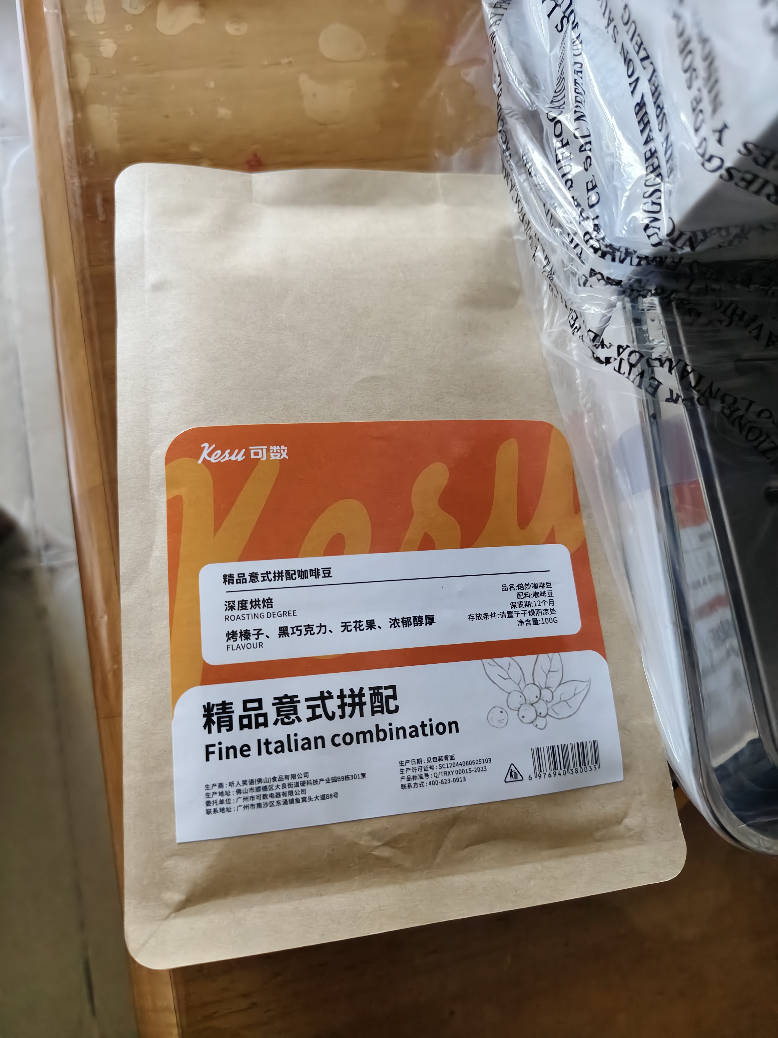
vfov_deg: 73.9
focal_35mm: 23
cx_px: 389
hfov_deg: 58.9
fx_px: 689
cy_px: 519
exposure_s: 1/659
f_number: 1.88
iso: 4283
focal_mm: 5.56
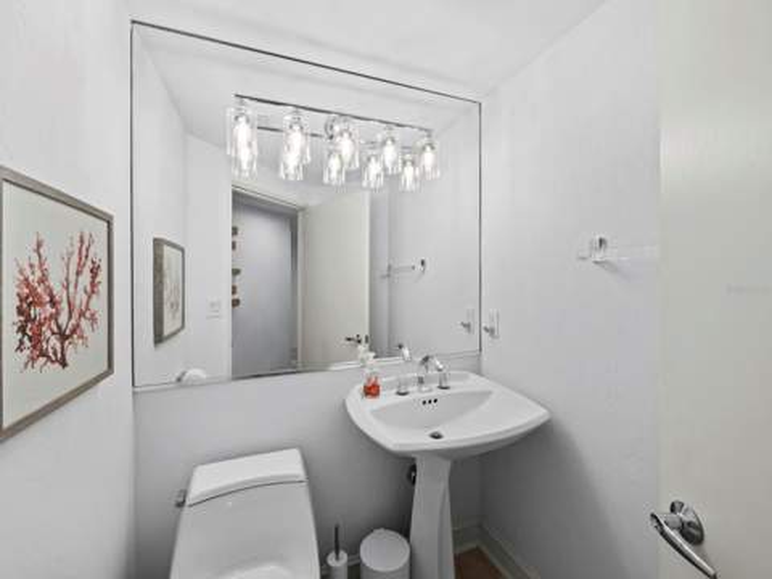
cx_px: 386
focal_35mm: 14
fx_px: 312
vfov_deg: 85.7
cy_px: 290
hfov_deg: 102.1
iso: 400
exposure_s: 1/13
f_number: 11
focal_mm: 7
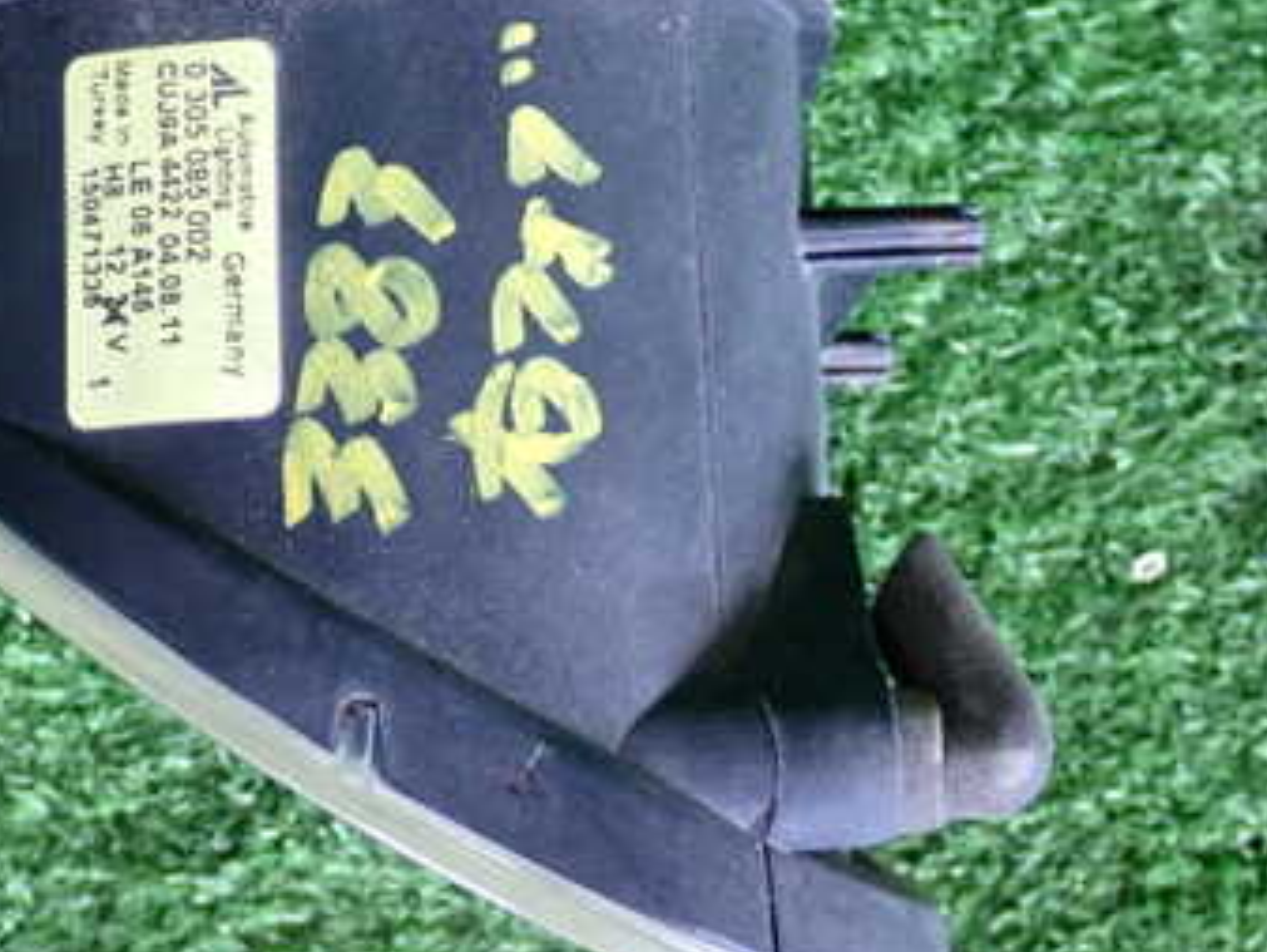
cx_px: 440
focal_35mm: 89
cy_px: 376
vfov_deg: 16.6
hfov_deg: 21.9
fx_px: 3259
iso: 800
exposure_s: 1/40
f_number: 3.2
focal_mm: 9.01
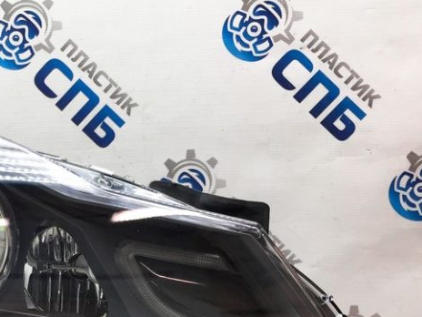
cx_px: 25
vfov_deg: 22.4
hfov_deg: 28.8
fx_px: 780
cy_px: 278
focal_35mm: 64
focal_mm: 4.15
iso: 32
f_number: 2.2
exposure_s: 1/35
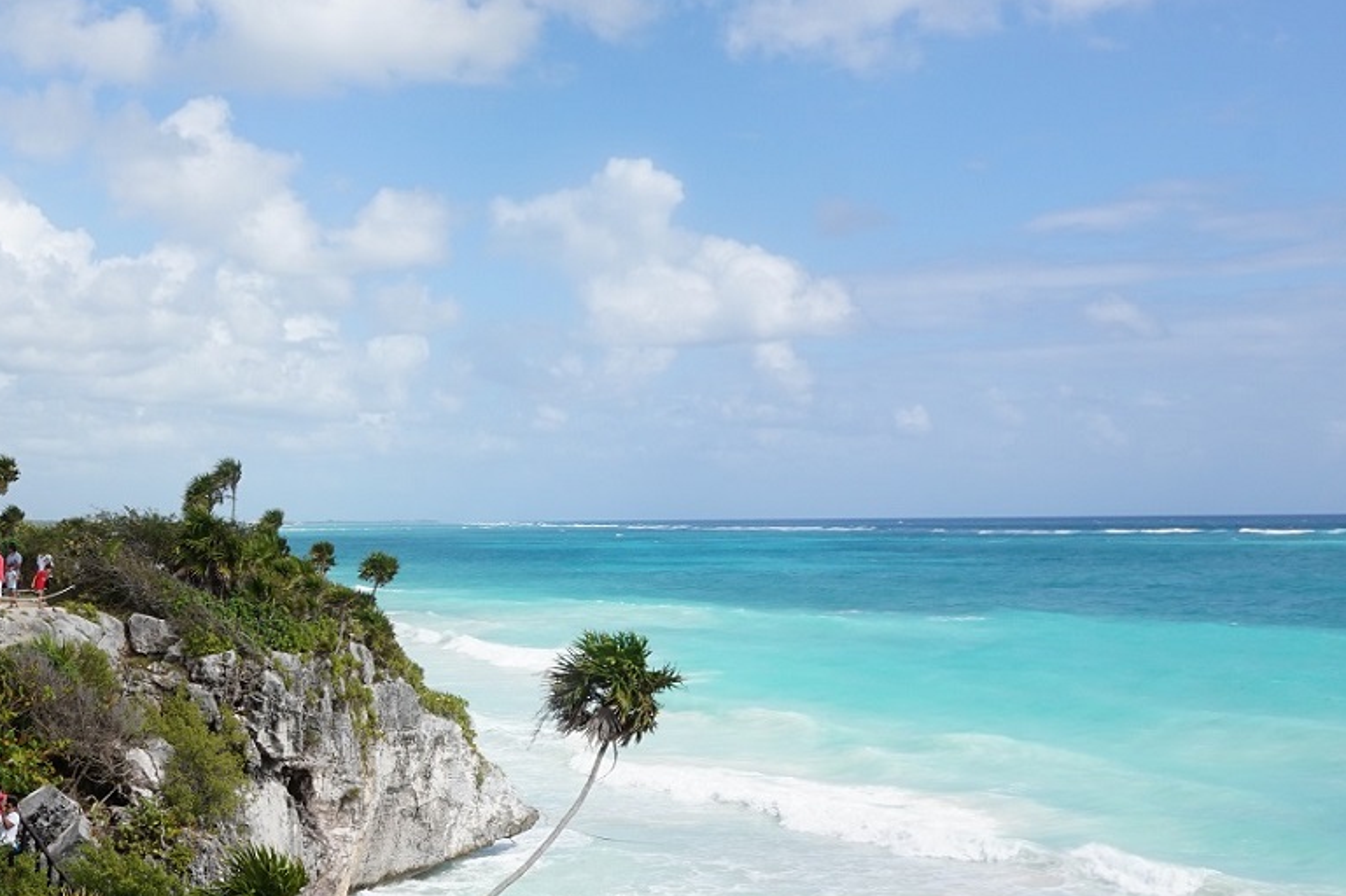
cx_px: 137
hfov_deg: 39.7
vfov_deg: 28.8
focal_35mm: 46
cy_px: 659
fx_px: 1719
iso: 100
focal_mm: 16
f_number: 14
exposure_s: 1/100
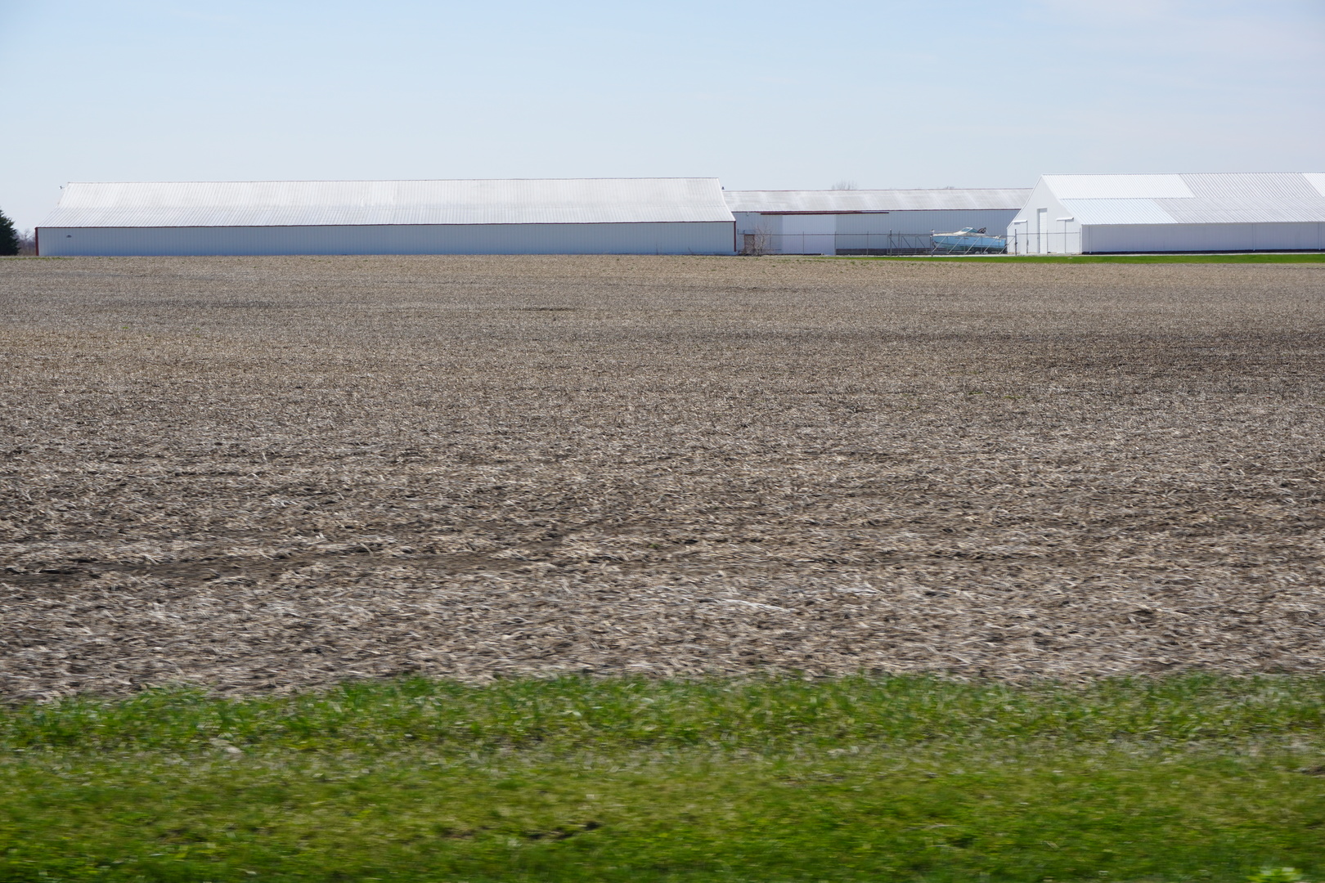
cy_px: 442
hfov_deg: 27.0
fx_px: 2760
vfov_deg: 18.2
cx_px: 662
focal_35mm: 75
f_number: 11
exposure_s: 1/160
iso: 100
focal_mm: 50
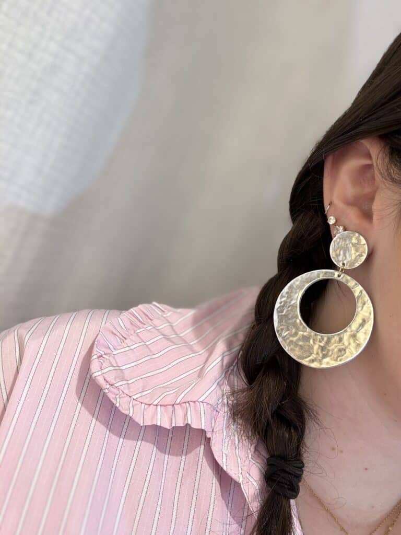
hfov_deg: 46.8
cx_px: 200
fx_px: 463
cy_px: 268
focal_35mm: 30
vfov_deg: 60.0
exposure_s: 1/50
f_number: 1.9
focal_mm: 2.69
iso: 100
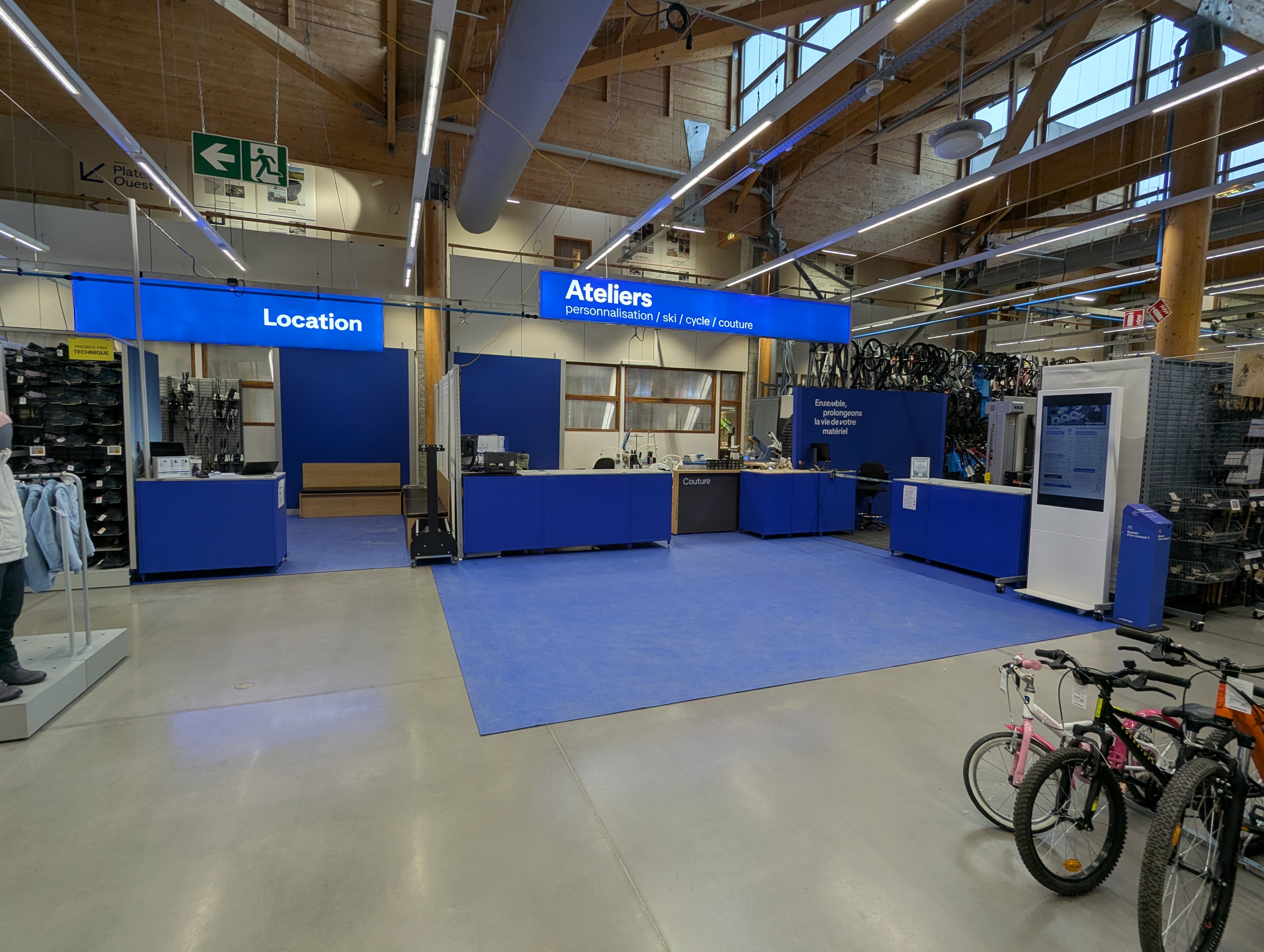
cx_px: 632
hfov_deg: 94.4
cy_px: 476
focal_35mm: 16
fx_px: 585
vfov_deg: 78.2
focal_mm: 2.35
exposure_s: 1/66.9
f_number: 2.2
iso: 44
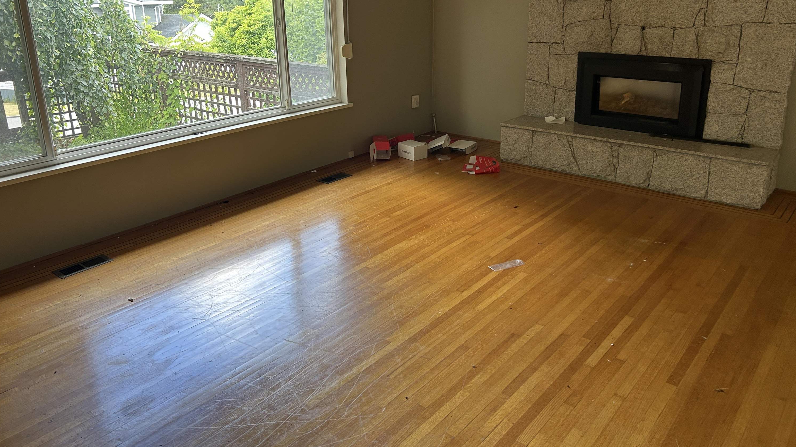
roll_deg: +0.9
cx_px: 400
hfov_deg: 66.1
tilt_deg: -16.1
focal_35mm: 29
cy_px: 147
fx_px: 612
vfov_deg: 39.7
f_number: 1.5
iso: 100
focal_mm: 5.7
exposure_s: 1/121
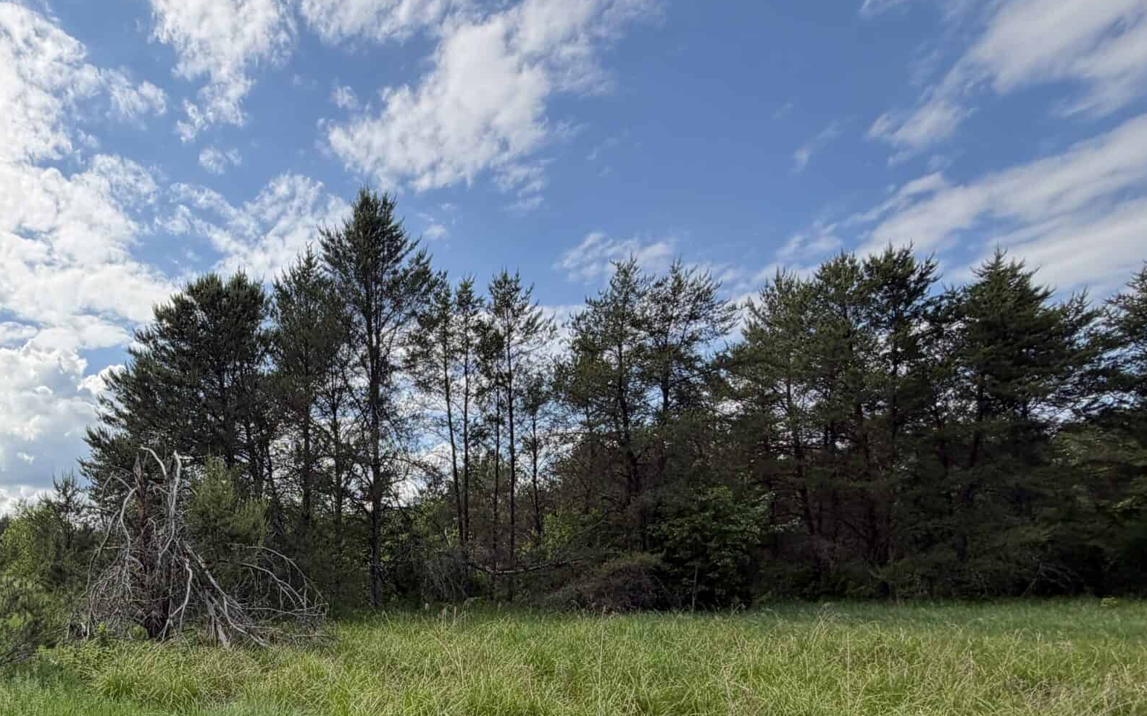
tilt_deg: +2.7
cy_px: 548
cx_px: 272
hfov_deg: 69.3
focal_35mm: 24
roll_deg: -0.6
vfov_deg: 48.8
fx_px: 750
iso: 25
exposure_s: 1/770
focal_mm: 2.22
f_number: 2.2
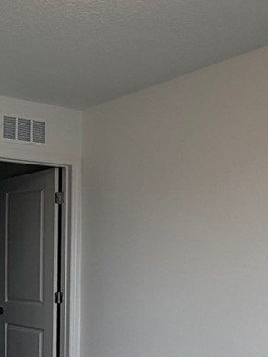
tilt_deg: -3.9
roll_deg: -0.1
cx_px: 2
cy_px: 308
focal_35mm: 57
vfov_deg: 32.4
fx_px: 588
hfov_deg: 24.5
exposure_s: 1/120
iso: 100
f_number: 2.2
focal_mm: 2.22
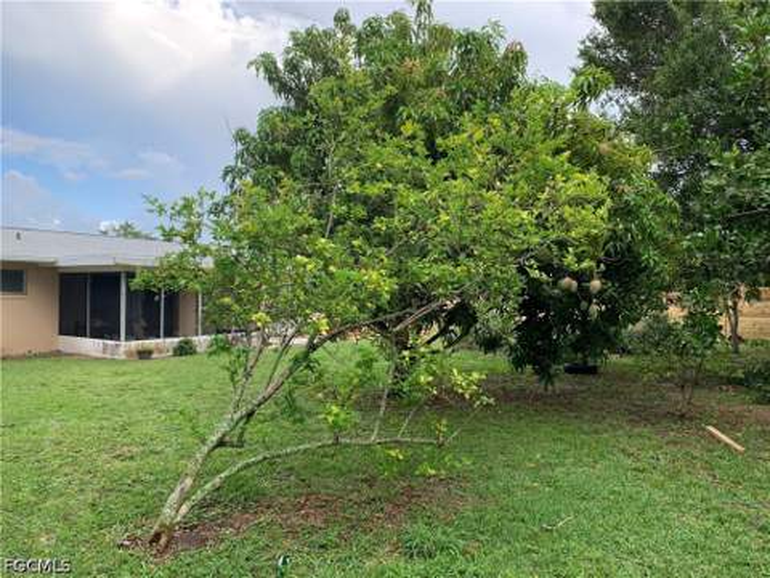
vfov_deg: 53.1
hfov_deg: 67.3
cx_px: 385
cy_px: 289
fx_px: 578
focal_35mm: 26
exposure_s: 1/488
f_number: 1.8
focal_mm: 4.25
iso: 25
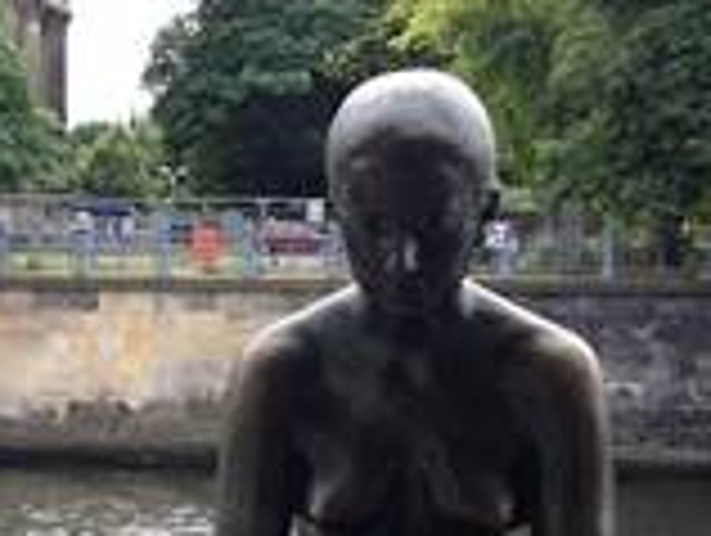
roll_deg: -0.2
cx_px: -45
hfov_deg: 18.9
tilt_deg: -6.9
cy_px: 378
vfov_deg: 14.8
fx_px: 2057
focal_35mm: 100
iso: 50
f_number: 2.4
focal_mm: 4.12
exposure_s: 1/357
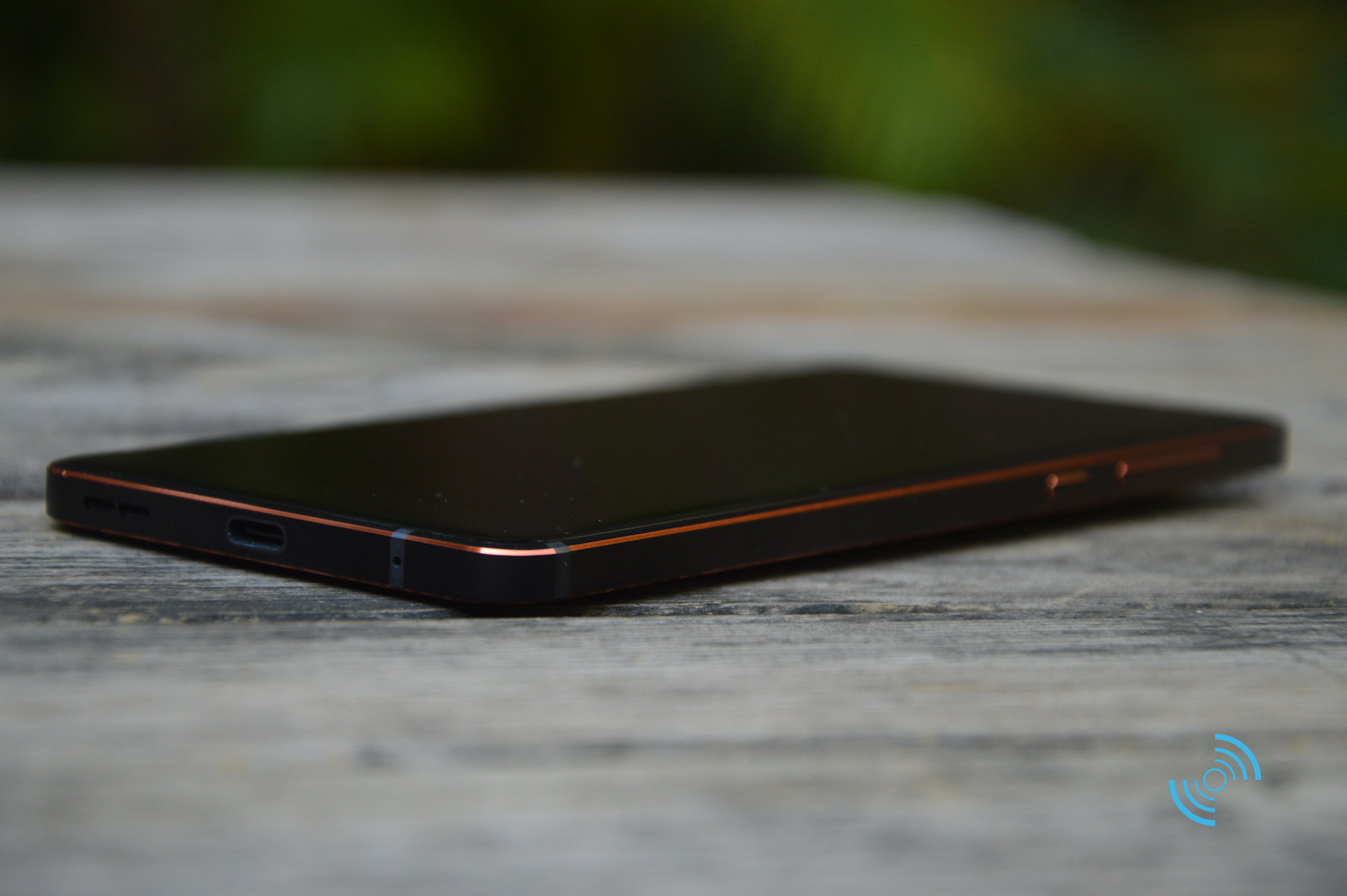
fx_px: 5496
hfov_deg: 14.0
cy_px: 448
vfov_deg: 9.3
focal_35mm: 147
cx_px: 674
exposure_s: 1/160
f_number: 5.6
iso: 400
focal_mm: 98
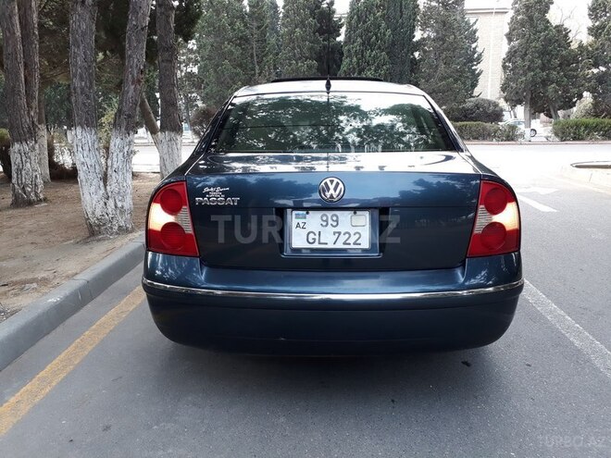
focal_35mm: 27
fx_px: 477
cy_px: 229
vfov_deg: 51.4
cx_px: 306
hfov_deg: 65.3
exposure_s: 1/100
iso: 40
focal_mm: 3.6
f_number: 1.9
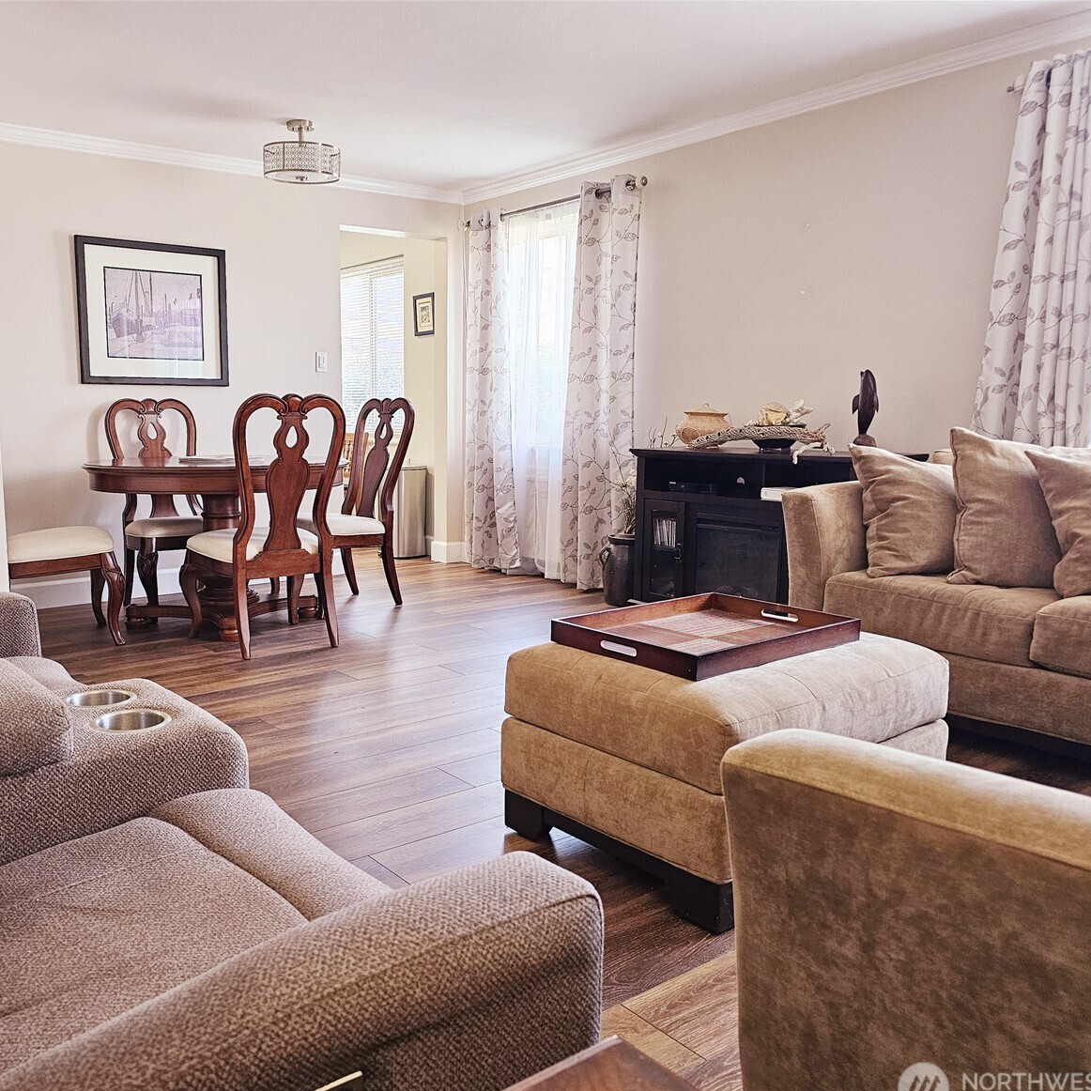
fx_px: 998
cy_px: 562
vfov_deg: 57.3
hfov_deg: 56.4
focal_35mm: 28
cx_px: 391
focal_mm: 6.3
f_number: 1.7
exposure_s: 1/120
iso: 400
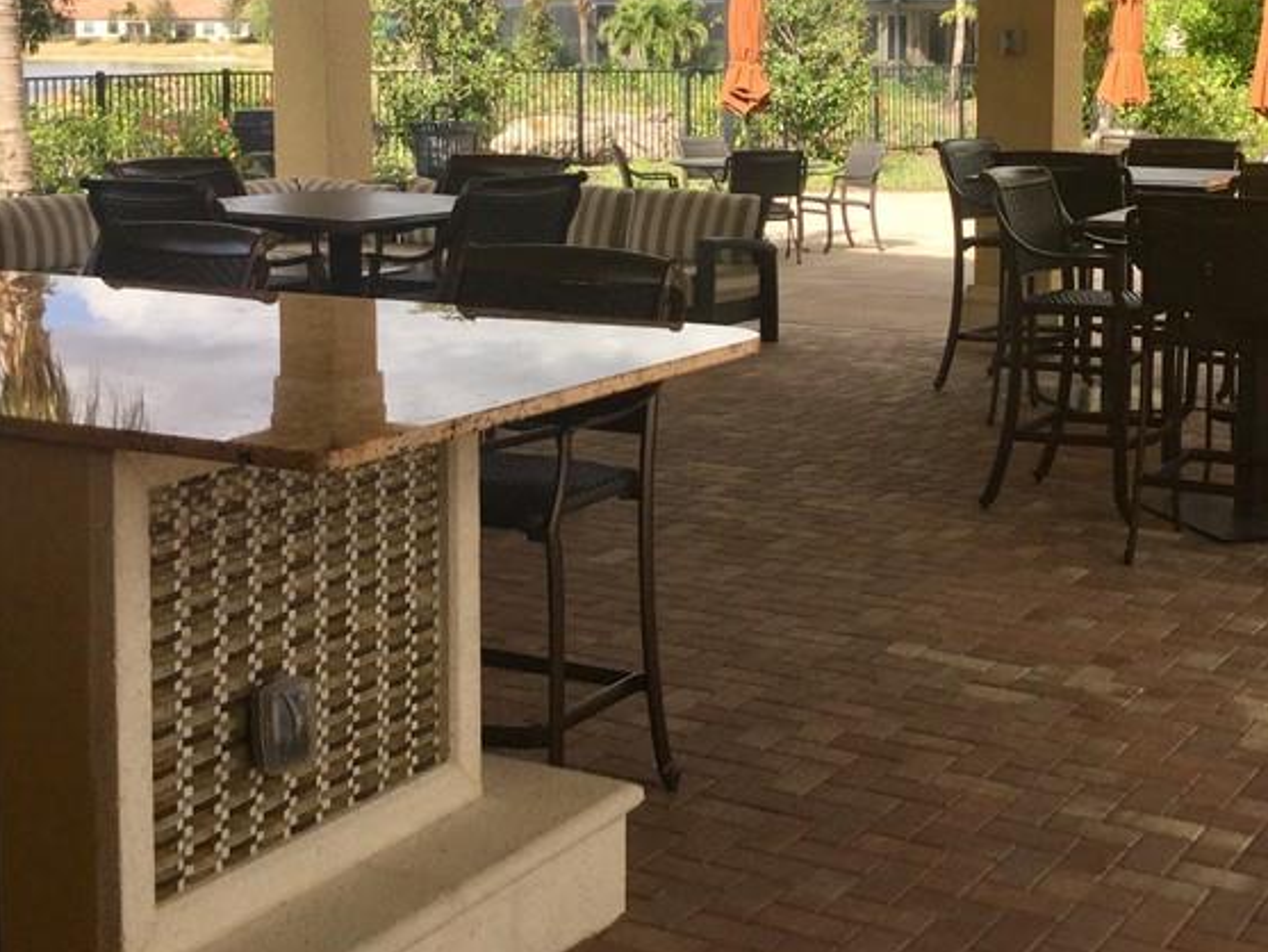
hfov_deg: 33.7
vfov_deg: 25.3
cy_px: 230
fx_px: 2088
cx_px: 760
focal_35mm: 57
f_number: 2.4
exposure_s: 1/662
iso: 25
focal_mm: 3.3
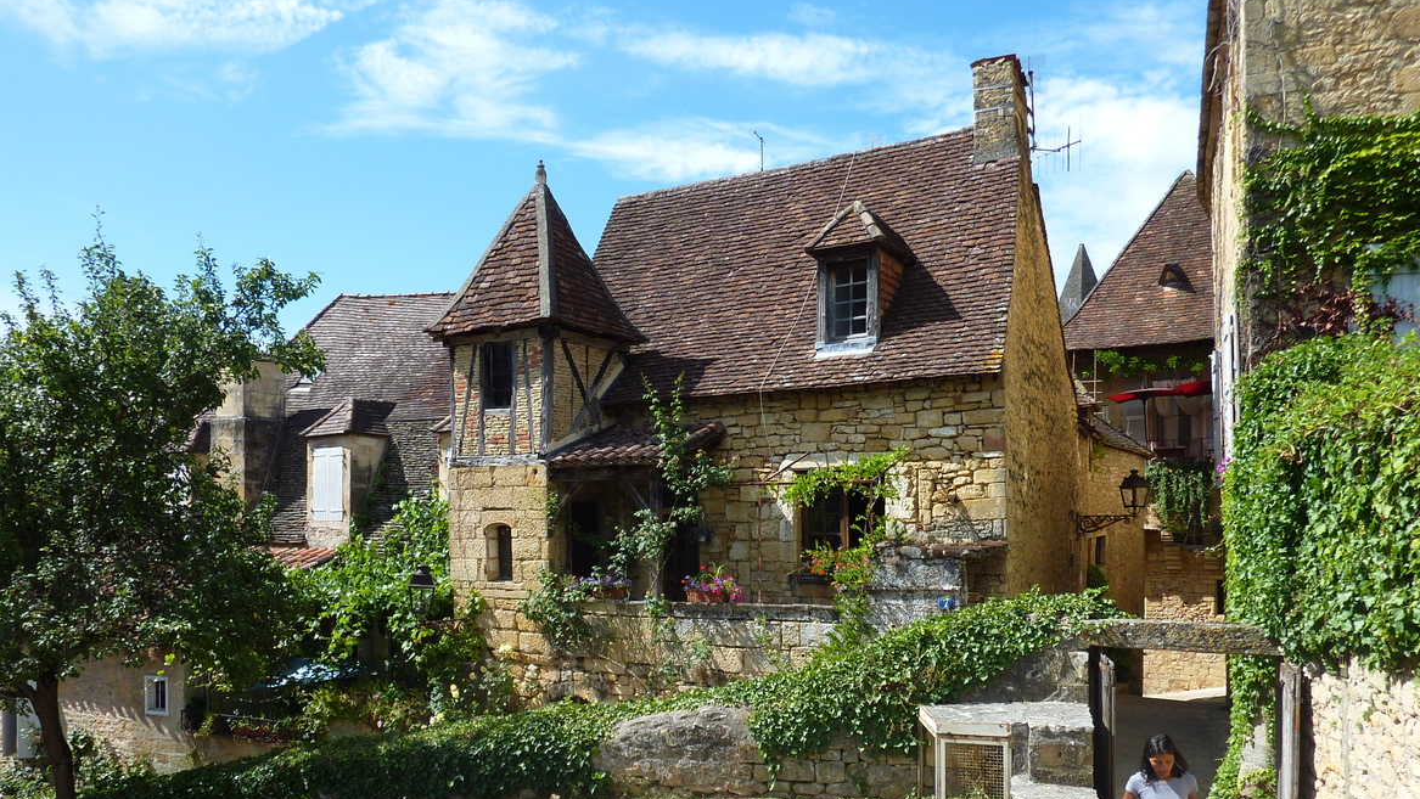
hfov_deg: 67.9
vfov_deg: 41.0
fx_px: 1054
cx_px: 709
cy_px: 534
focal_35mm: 28
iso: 80
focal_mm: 4.1
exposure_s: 1/400
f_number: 4
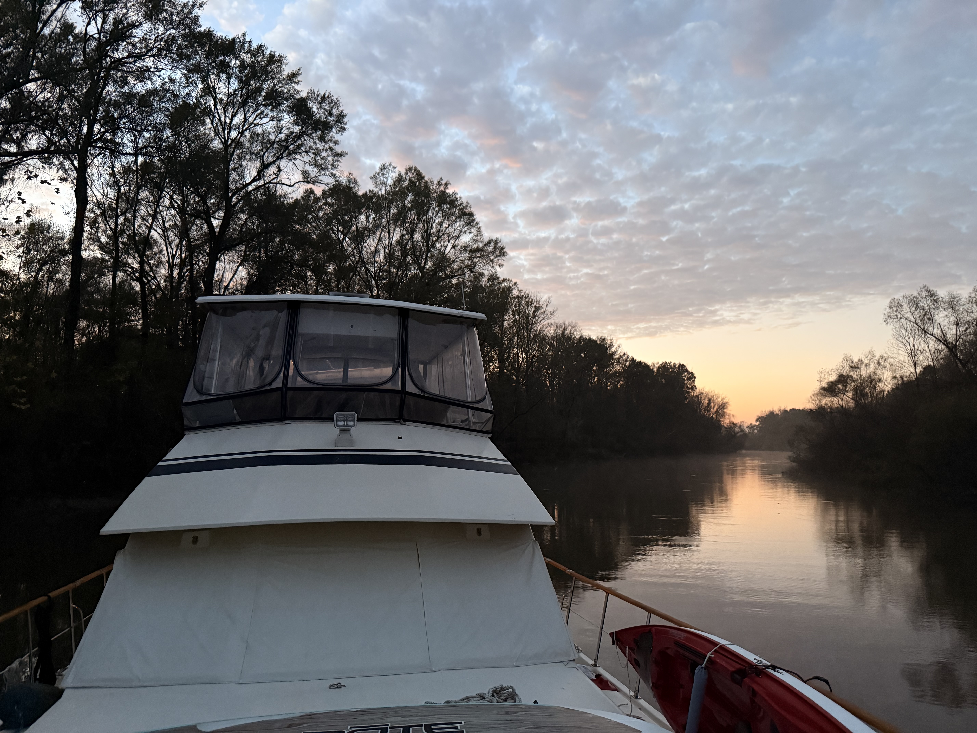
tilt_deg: +5.8
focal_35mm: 24
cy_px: 366
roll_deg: -0.8
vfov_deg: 56.8
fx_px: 677
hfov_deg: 71.6
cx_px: 488
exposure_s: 1/35
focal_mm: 6.76
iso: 1000
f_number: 1.78
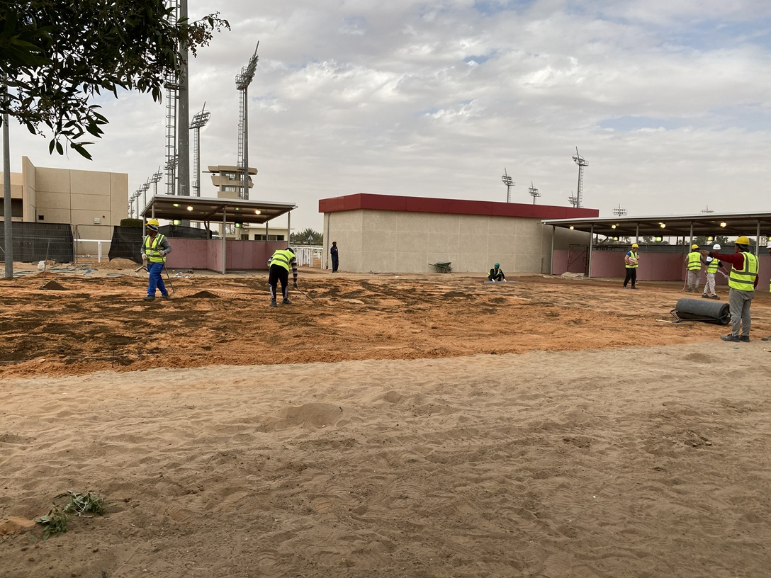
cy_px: 289
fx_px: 579
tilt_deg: -3.6
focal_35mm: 26
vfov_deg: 53.1
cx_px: 386
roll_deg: -1.6
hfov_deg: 67.3
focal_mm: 4.25
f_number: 1.8
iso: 32
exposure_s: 1/3135
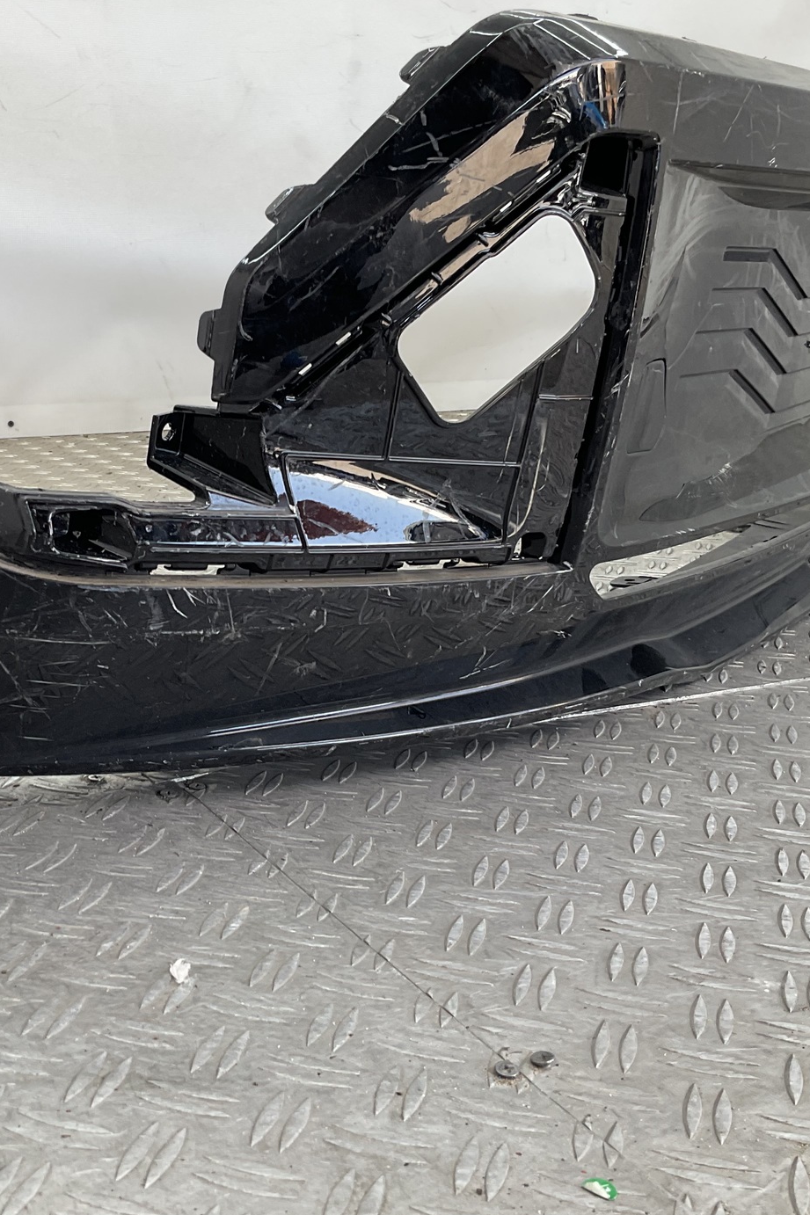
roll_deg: -2.3
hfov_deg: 30.2
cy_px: 564
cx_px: 252
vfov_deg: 44.5
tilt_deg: -14.0
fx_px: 1485
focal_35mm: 44
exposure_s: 1/120
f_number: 1.8
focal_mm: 3
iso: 25
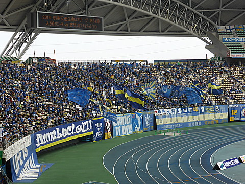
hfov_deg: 24.7
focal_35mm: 79
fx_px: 559
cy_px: 92
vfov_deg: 18.7
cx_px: 122
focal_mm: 14.2
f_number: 5.1
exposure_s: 1/200
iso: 100
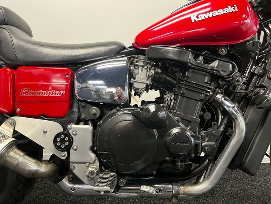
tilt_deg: -8.3
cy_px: 102
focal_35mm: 26
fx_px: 204
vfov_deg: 53.1
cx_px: 136
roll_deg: +0.7
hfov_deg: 67.3
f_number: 1.6
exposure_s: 1/50
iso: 320
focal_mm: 5.1
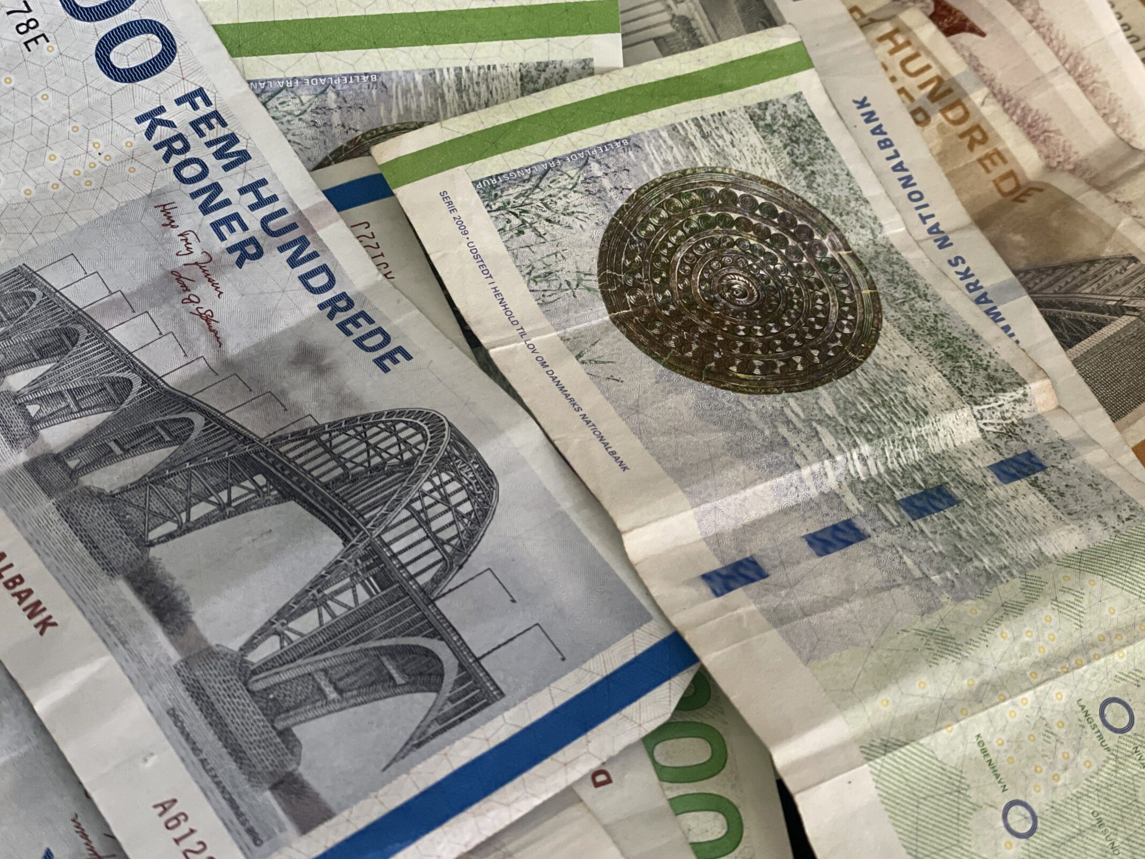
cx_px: 581
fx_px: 2051
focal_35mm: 62
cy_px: 405
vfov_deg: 23.6
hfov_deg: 31.2
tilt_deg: -48.4
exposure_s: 1/50
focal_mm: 6
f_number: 2
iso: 160
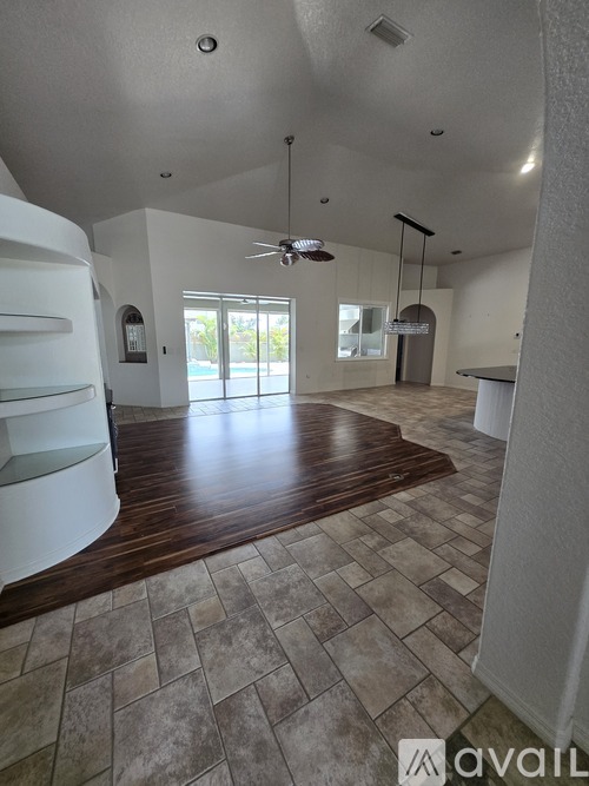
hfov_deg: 89.9
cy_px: 393
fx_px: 295
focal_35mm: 13
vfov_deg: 106.2
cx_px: 294
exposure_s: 1/60
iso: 160
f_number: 2.2
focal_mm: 1.7
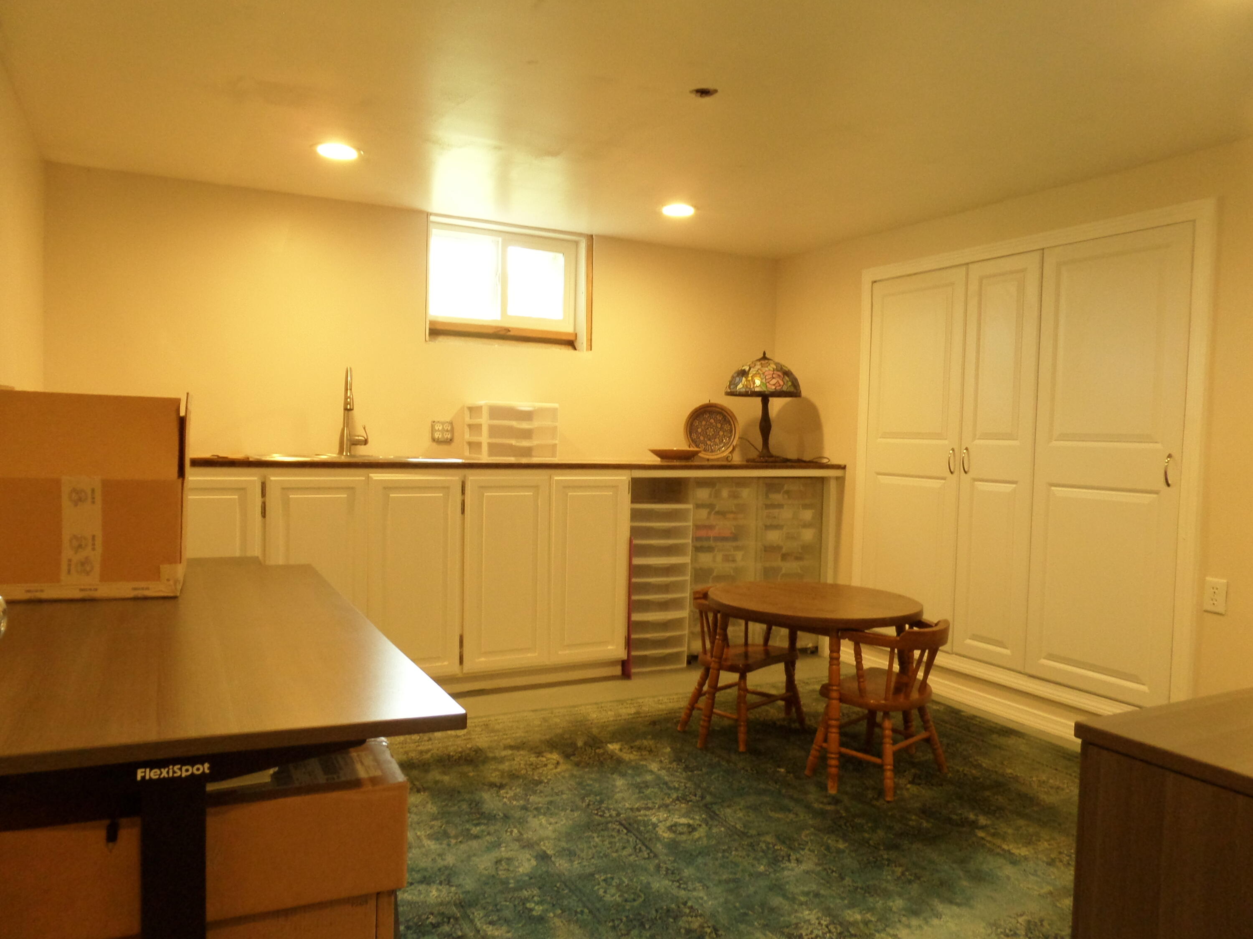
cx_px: 626
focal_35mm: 24
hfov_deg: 71.6
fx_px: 869
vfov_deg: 56.8
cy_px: 470
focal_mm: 4
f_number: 3.2
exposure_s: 1/20
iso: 240
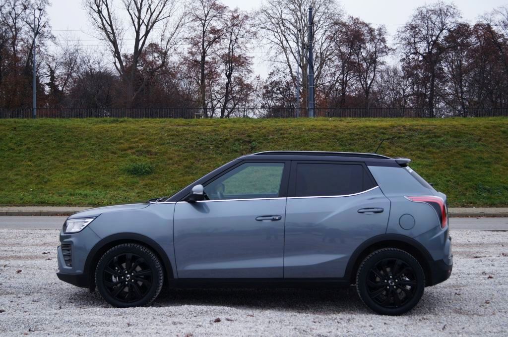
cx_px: 254
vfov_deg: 25.7
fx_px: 740
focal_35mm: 52
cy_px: 168
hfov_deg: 37.9
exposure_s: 1/60
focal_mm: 35
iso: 125
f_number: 5
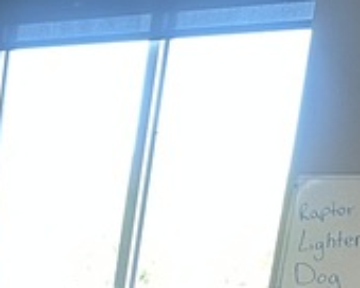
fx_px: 1502
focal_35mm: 141
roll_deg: -0.4
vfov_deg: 9.5
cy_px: 733
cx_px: -498
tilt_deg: -19.7
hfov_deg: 11.4
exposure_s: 1/120
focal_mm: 6.86
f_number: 1.78
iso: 200
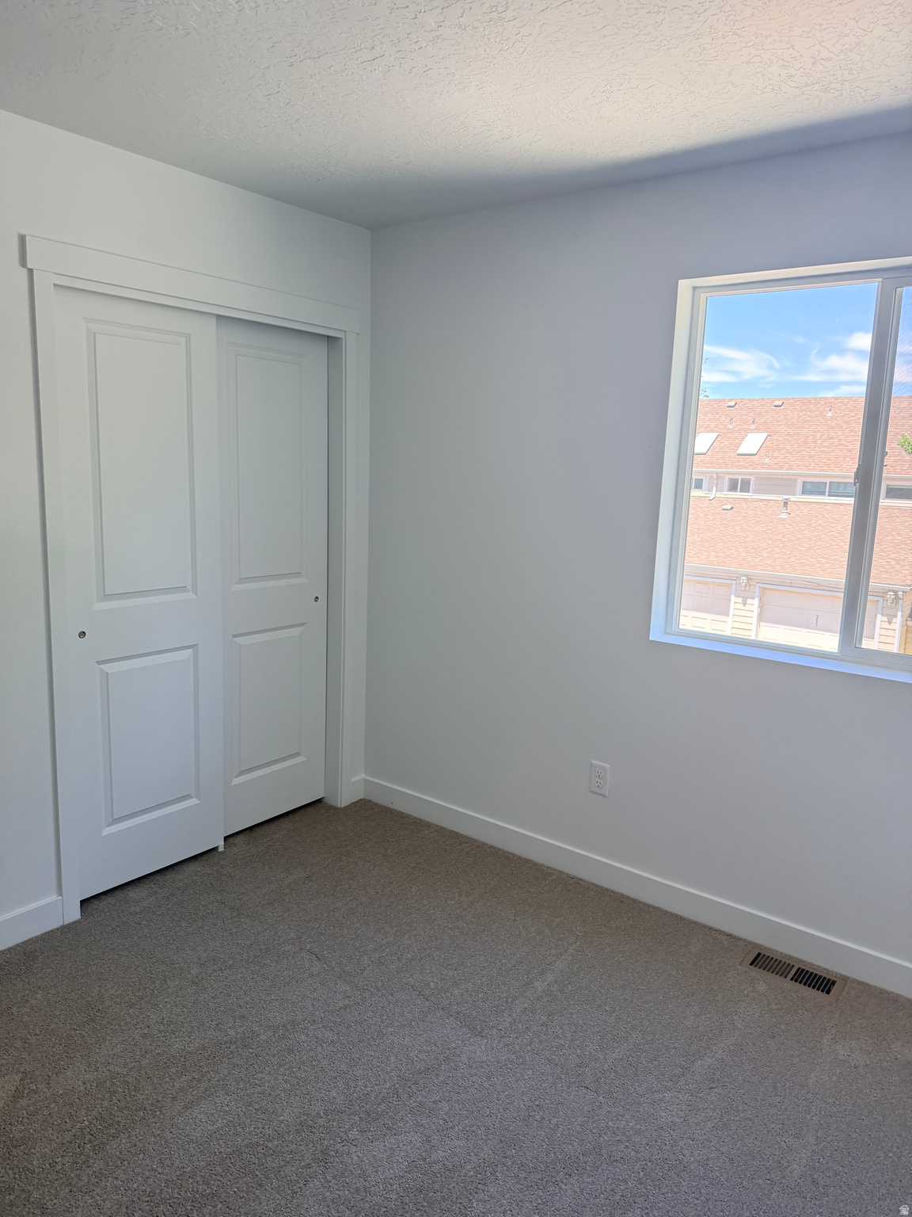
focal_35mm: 24
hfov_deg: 56.8
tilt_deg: -6.4
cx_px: 456
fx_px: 843
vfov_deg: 71.6
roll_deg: -3.8
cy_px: 608
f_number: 1.78
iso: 125
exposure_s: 1/234
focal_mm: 6.76
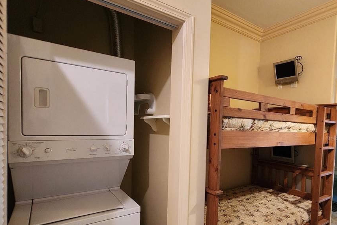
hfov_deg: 86.9
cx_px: 176
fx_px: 178
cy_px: 138
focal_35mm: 19
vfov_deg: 63.8
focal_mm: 2.2
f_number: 2.2
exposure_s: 1/24
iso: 640
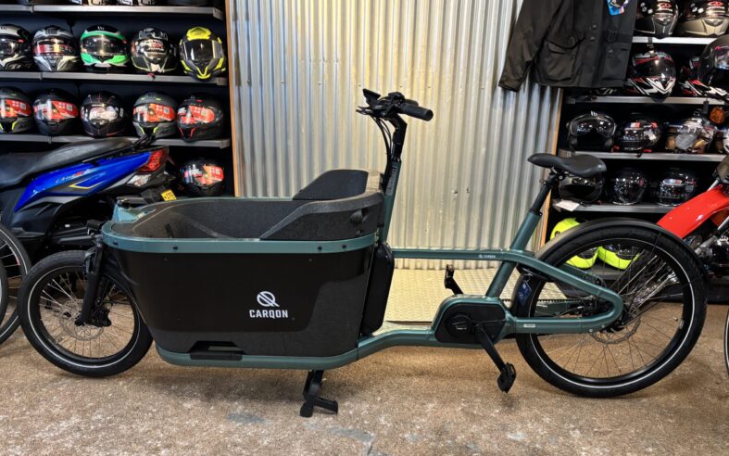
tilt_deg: -17.3
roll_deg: -1.3
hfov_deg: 66.5
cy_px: 263
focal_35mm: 28
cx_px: 370
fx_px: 556
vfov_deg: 44.4
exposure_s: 1/50
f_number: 1.6
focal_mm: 5.96
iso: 320
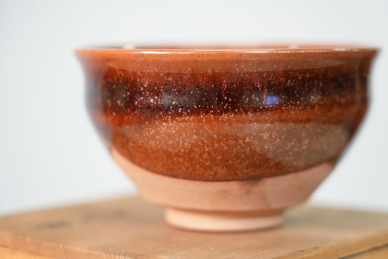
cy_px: 130
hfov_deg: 19.5
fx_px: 1132
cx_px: 194
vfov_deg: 13.0
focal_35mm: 105
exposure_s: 1/125
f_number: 4
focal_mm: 105
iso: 2500
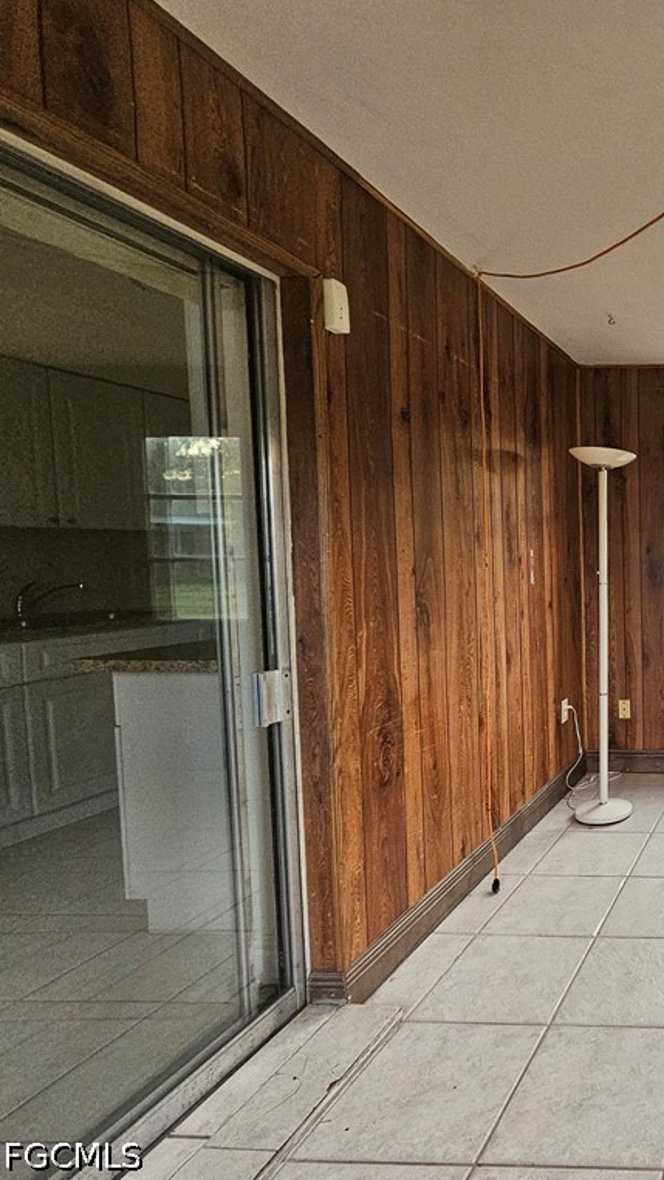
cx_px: 788
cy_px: 588
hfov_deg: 41.2
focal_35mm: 19
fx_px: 595
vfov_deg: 89.6
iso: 500
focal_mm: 2.2
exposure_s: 1/77.4
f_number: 2.2
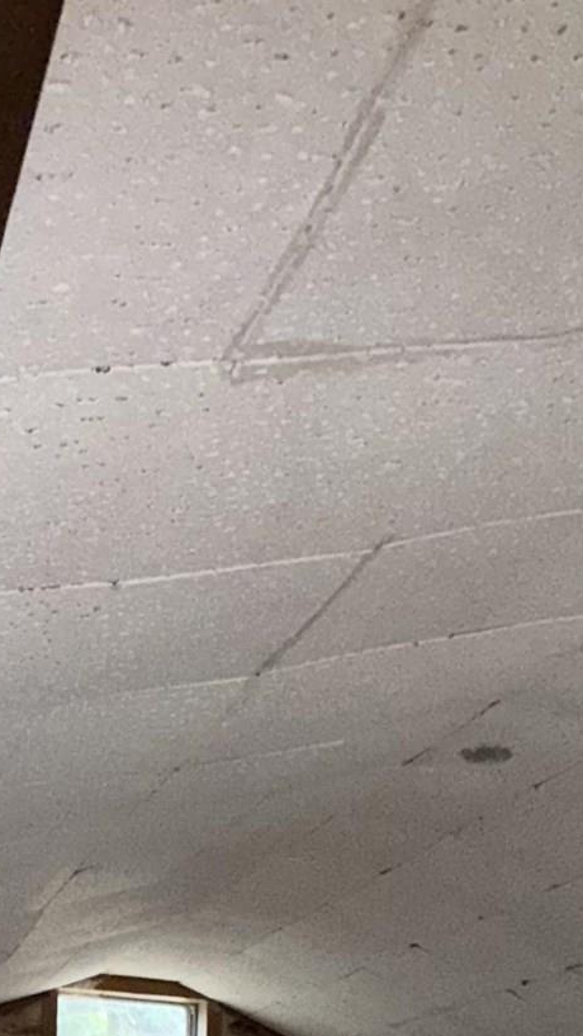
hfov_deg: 27.4
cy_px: 1339
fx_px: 1181
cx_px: 150
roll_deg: -2.4
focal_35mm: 43
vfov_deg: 34.2
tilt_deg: -4.6
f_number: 2.2
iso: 125
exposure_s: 1/60
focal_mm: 2.22
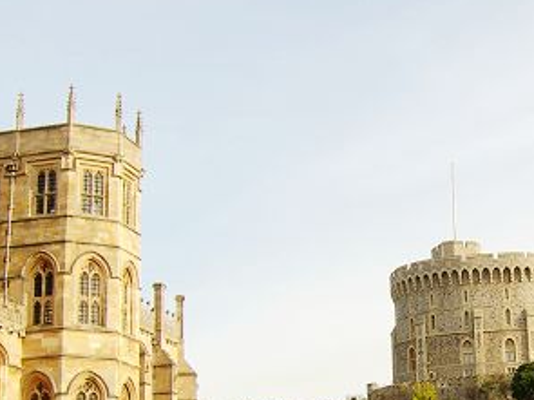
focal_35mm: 63
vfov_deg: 23.1
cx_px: 395
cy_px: 297
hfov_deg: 30.3
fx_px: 971
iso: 50
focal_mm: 8.13
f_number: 5.6
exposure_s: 1/162
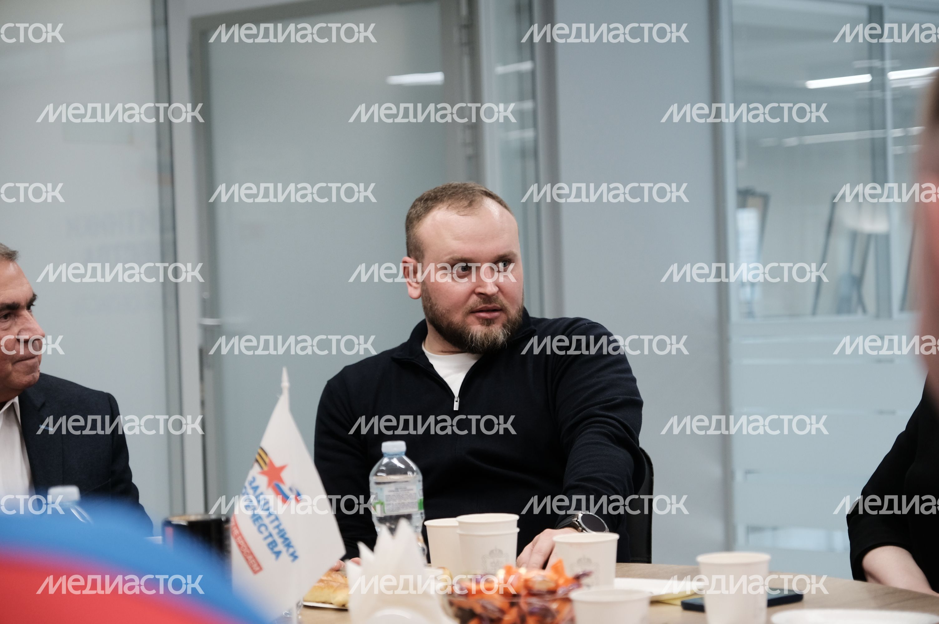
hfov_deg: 24.5
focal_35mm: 83
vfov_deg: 16.4
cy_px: 312
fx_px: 2163
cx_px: 470
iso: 800
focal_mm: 55
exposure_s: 1/160
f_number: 2.8
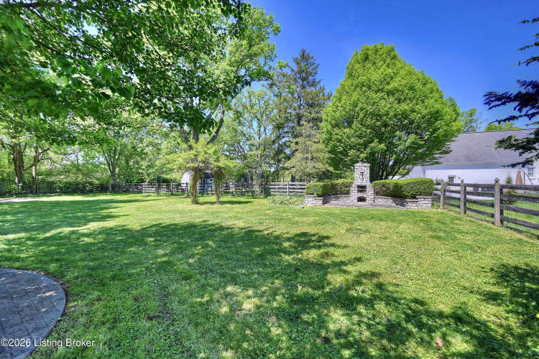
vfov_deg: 81.2
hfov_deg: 104.3
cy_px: 180
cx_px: 270
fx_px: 210
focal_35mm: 14
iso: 100
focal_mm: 14
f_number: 11
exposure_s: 1/20
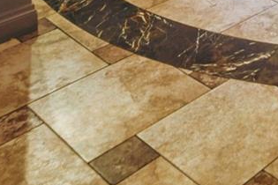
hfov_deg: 24.0
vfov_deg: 14.0
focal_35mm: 71
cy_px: -248
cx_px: 385
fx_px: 548
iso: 100
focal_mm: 14
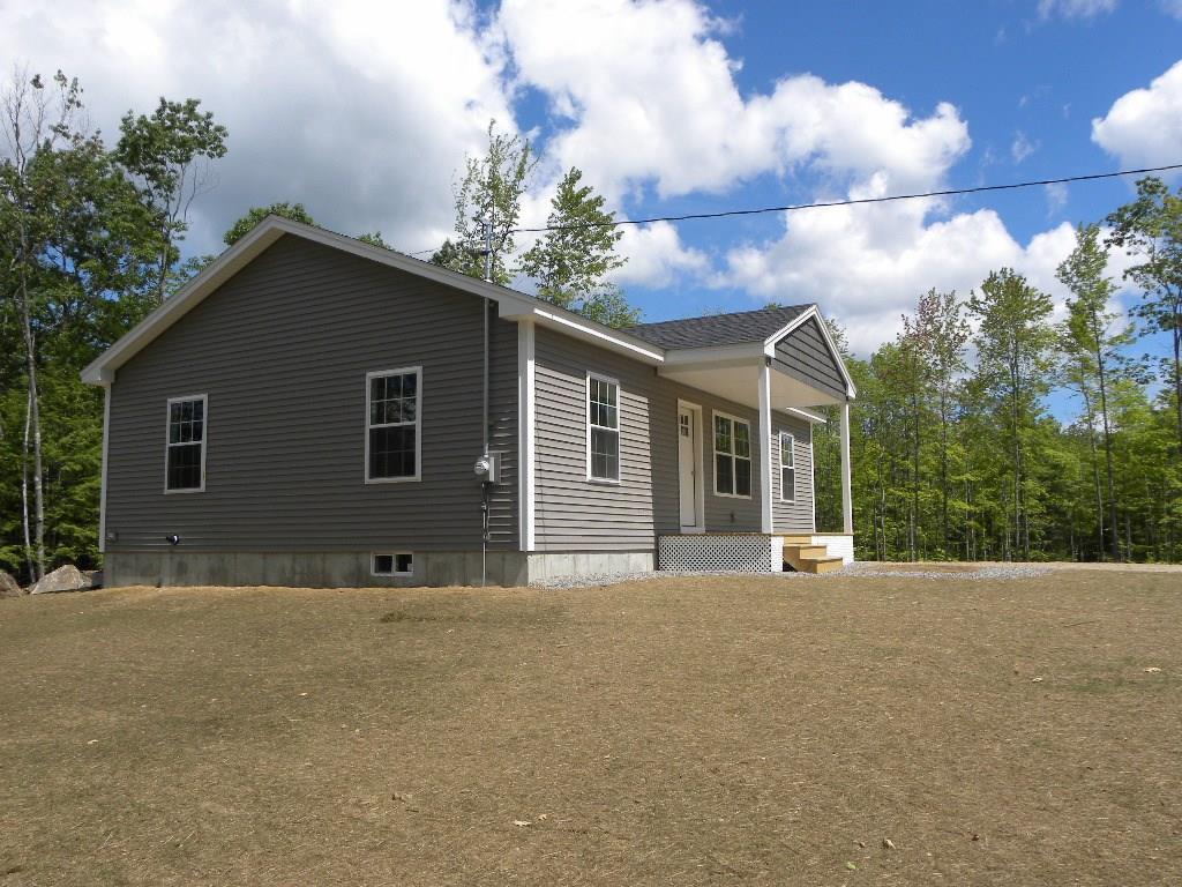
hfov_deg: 61.7
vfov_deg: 48.2
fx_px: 990
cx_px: 591
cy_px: 444
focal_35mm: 29
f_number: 5.6
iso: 64
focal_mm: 5.2
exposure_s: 1/320
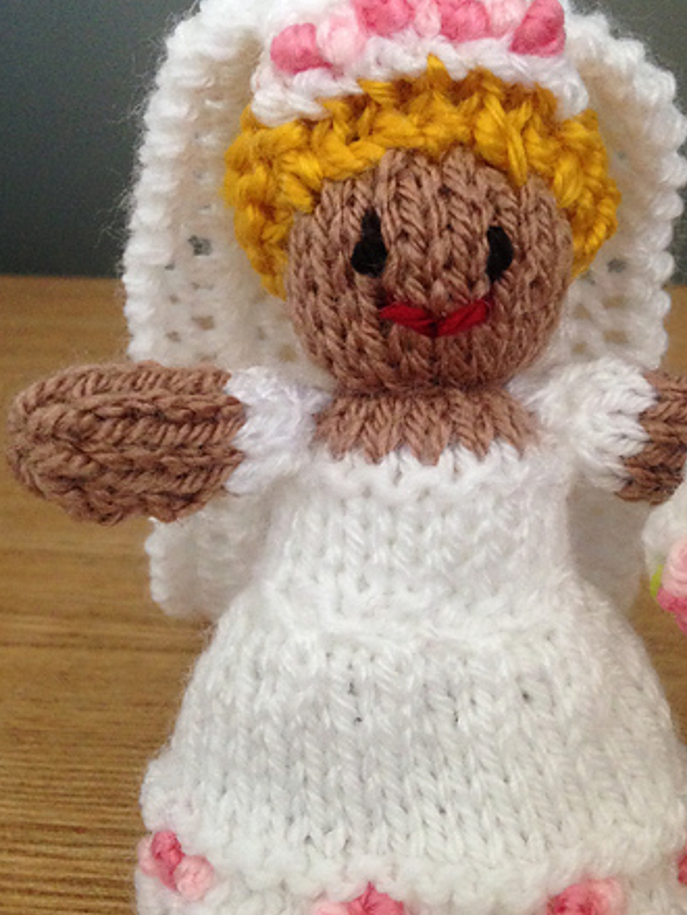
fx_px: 1270
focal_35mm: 48
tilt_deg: -23.3
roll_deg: +0.6
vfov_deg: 39.6
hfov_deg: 30.1
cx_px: 439
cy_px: 439
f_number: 2.4
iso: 250
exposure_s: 1/20
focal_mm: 4.12
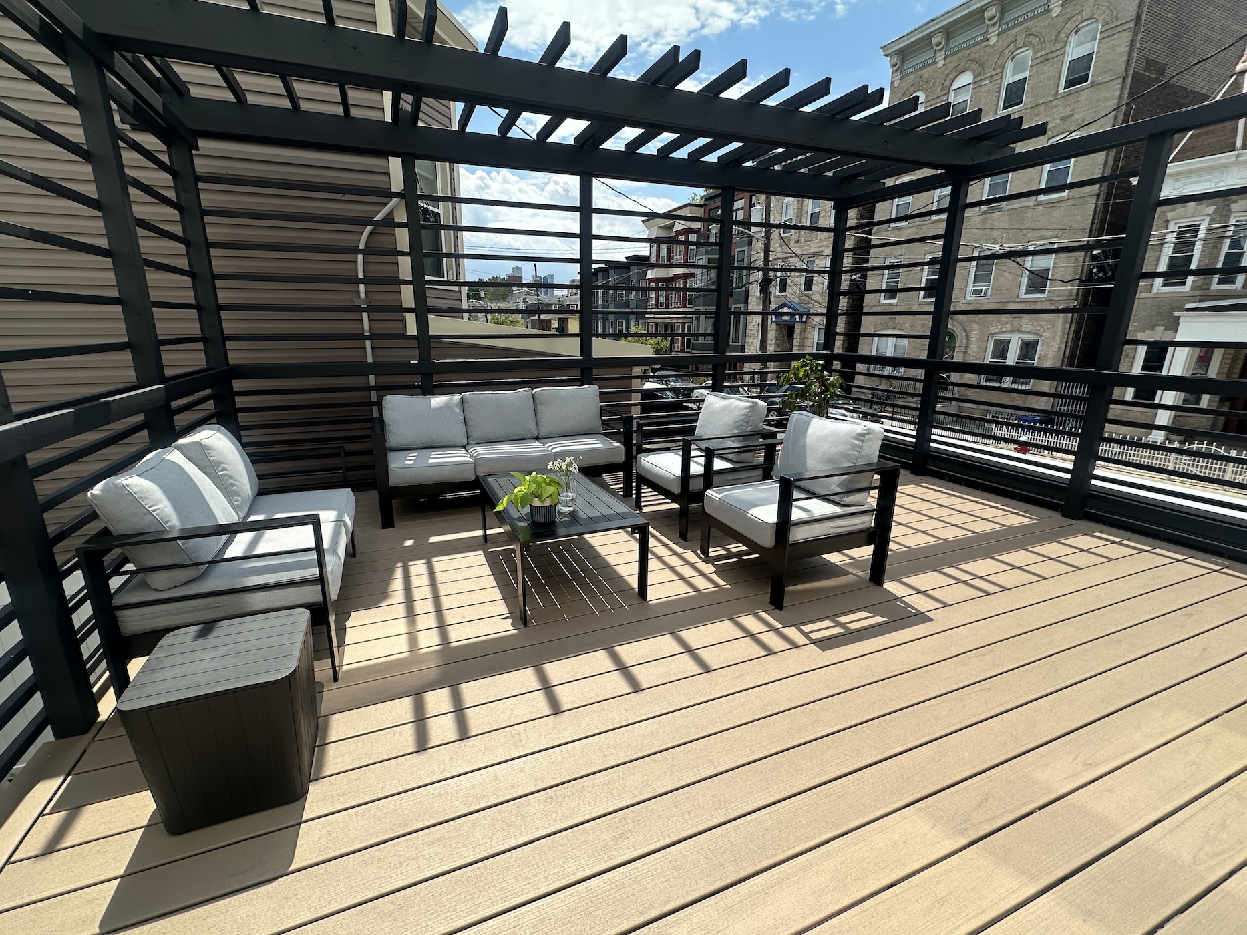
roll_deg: +0.1
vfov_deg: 81.7
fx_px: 540
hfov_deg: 98.1
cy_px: 463
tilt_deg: -14.7
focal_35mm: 15
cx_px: 602
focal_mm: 2.22
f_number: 2.2
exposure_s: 1/1855
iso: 40
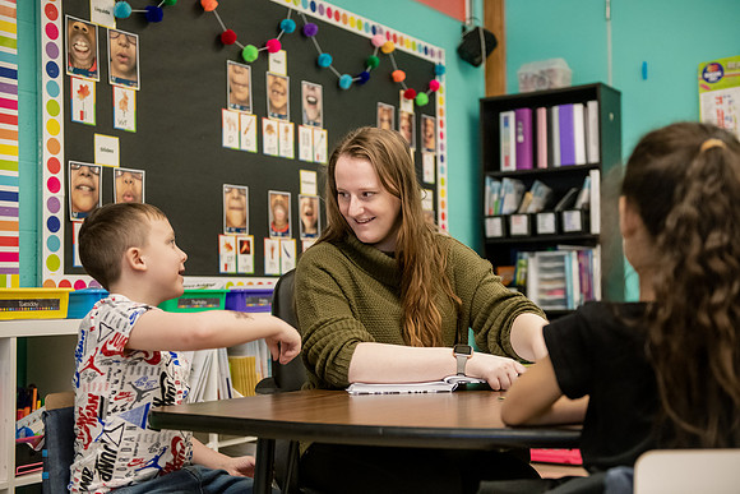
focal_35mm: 50
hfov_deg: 39.6
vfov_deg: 27.0
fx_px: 1028
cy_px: 247
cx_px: 370
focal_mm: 50
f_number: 3.2
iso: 3200
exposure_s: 1/200
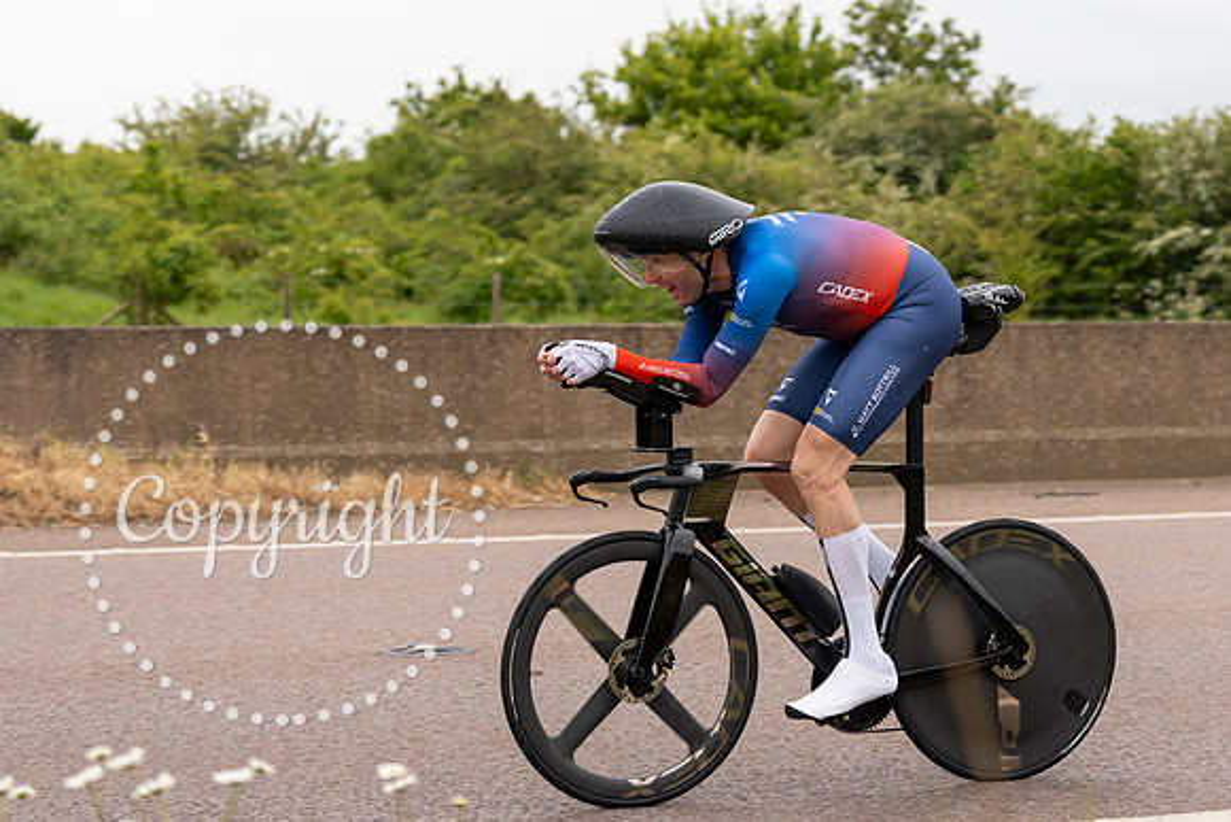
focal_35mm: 96
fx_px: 3268
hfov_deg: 21.3
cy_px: 341
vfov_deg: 14.3
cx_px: 761
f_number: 3.5
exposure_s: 1/1000
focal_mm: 70
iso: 250
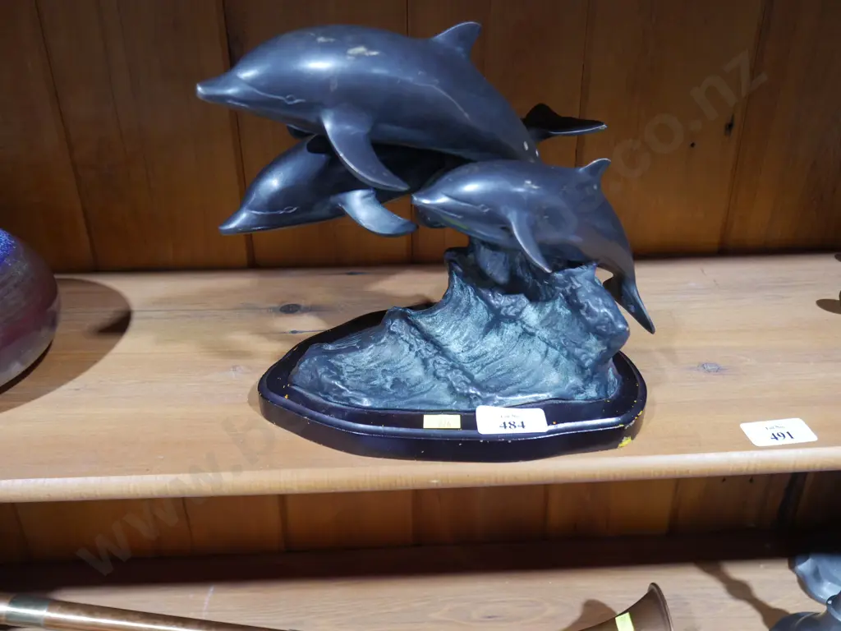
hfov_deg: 54.0
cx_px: 420
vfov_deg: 41.8
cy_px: 316
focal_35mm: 34
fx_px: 826
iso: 1600
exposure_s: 1/60
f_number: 4
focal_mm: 17
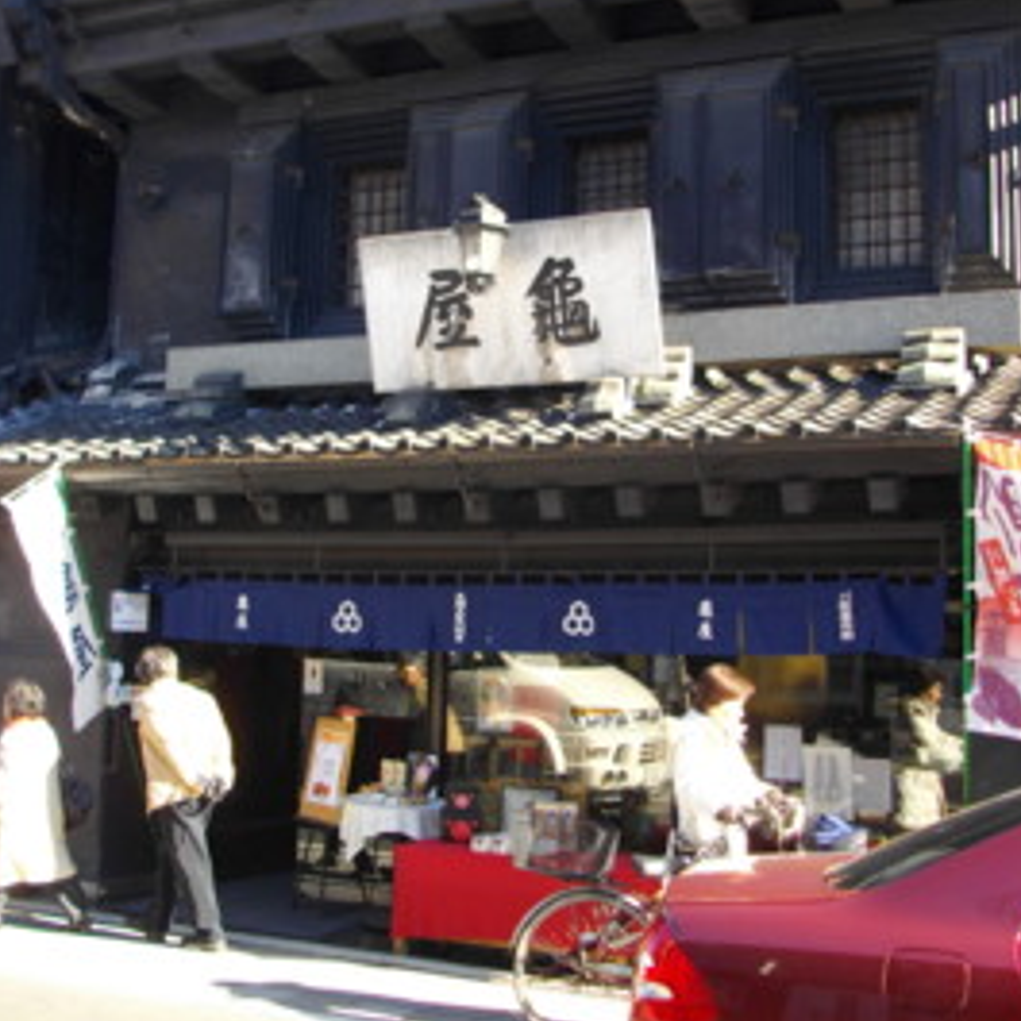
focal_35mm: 48
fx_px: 1602
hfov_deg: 35.3
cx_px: 574
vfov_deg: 35.2
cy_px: 381
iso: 100
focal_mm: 5.7
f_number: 2.9
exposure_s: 1/160
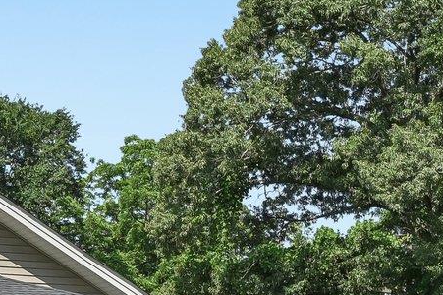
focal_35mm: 100
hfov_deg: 19.3
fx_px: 1230
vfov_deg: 13.1
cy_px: 417
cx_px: -81
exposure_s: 1/400
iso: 100
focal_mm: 22
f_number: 8
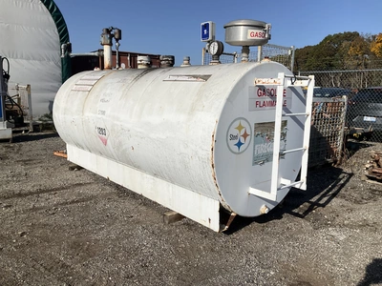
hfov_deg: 61.7
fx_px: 320
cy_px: 143
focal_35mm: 29
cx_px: 191
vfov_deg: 48.2
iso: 25
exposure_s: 1/5814
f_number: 1.8
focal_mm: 3
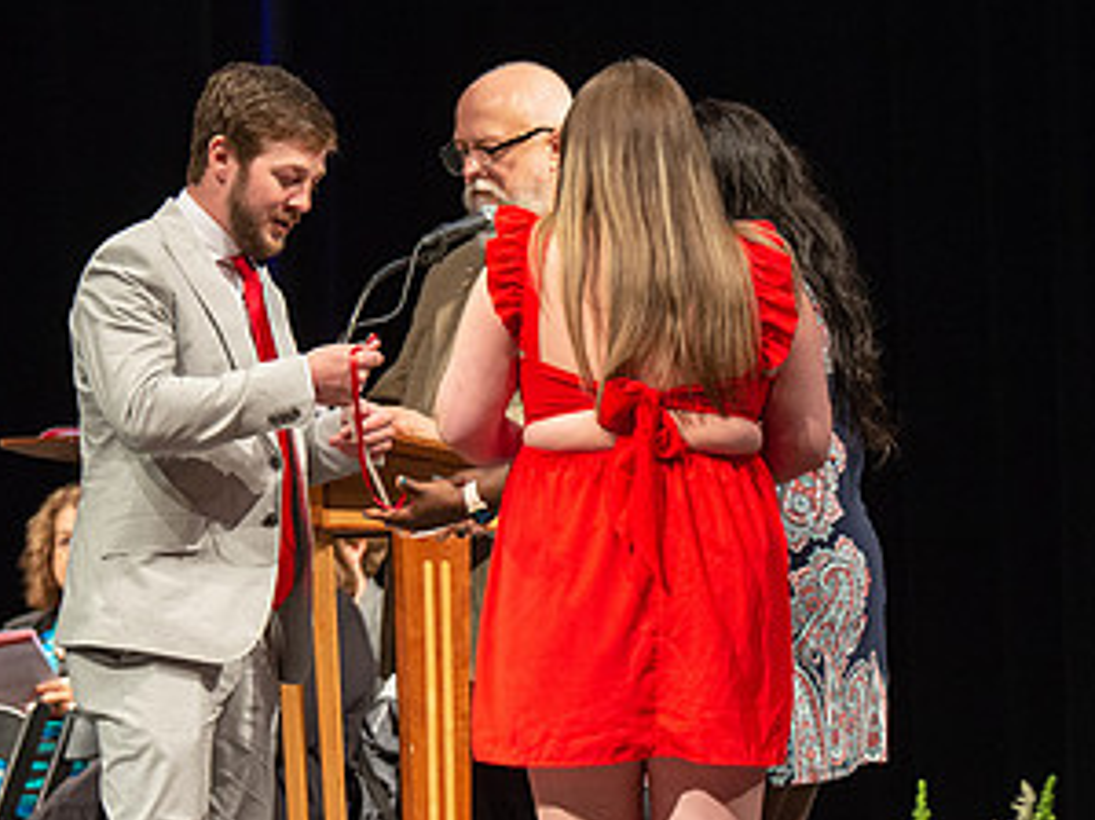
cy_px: 540
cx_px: 557
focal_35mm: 252
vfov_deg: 5.9
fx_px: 7968
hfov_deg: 7.9
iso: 1600
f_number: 4
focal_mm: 112
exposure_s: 1/100
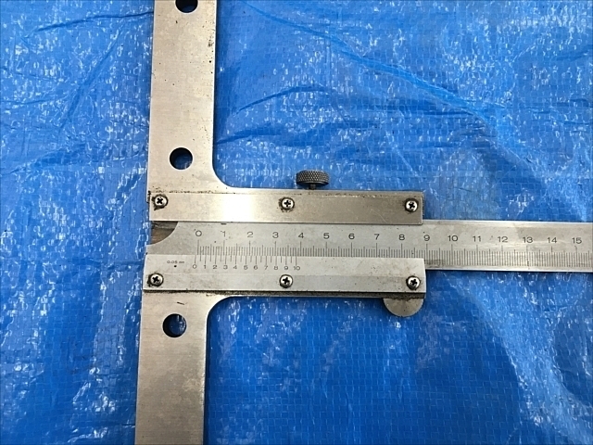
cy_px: 222
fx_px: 497
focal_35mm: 29
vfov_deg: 48.2
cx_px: 296
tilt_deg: -82.2
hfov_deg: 61.7
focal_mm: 4.15
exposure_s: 1/30
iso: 40
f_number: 2.2
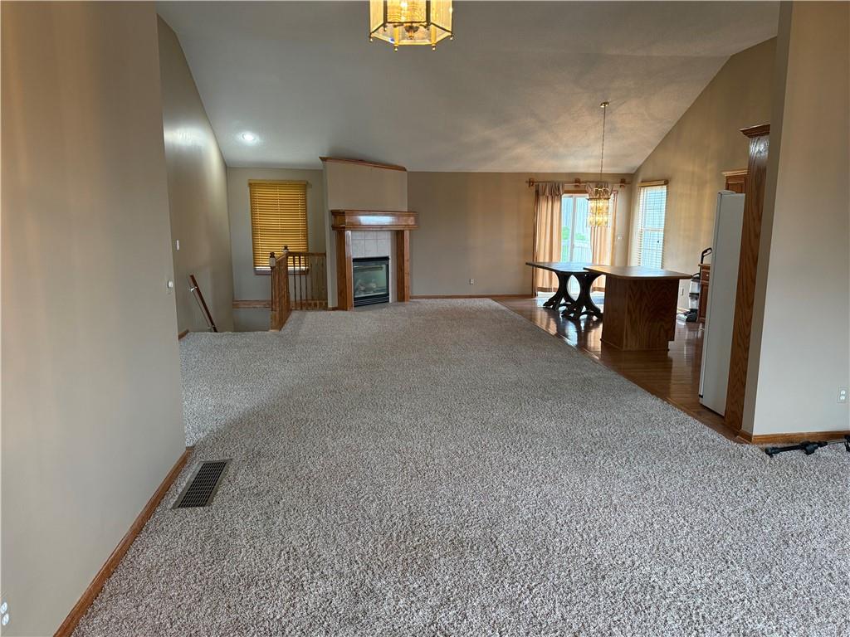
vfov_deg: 56.8
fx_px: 589
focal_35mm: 24
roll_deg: -0.8
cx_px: 425
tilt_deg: -10.1
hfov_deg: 71.6
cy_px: 318
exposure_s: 1/128
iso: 200
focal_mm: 6.76
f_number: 1.78
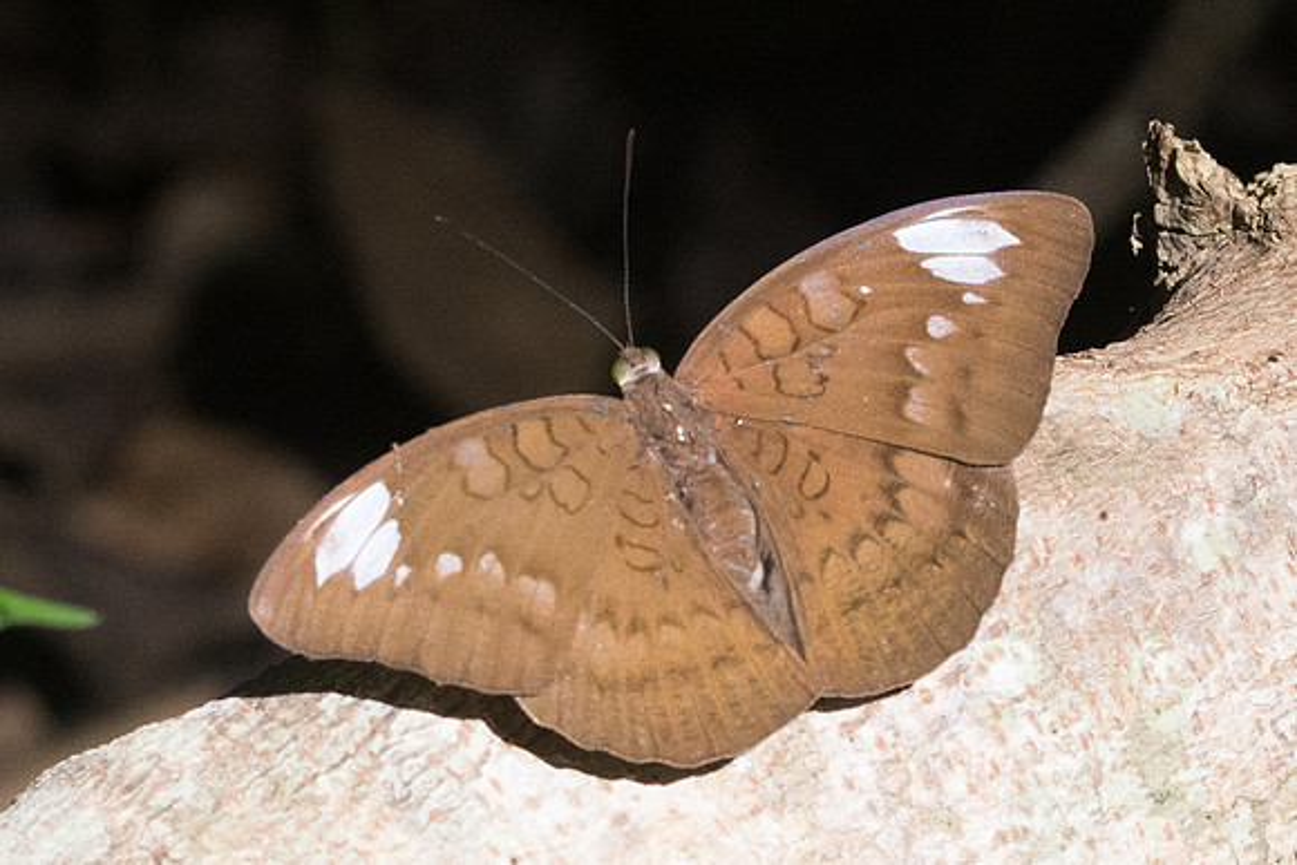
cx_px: 774
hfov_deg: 3.0
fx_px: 24882
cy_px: 731
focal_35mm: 691
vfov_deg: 2.0
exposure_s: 1/2000
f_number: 8
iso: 1000
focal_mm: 150
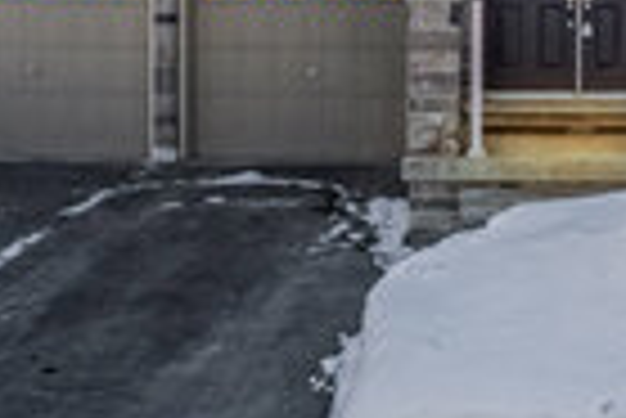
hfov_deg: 27.7
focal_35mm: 69
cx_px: 608
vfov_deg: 19.1
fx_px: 1201
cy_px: -20
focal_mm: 10
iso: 320
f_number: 22
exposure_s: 1/160
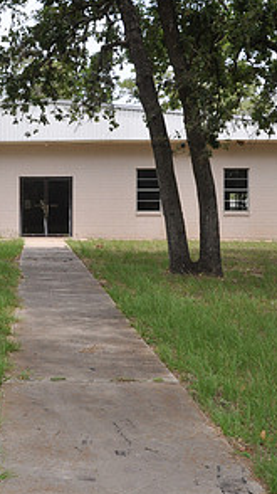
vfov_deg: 32.3
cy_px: 206
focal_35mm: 65
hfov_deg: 18.0
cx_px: -5
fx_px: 851
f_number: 10
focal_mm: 21
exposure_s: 1/100
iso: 200
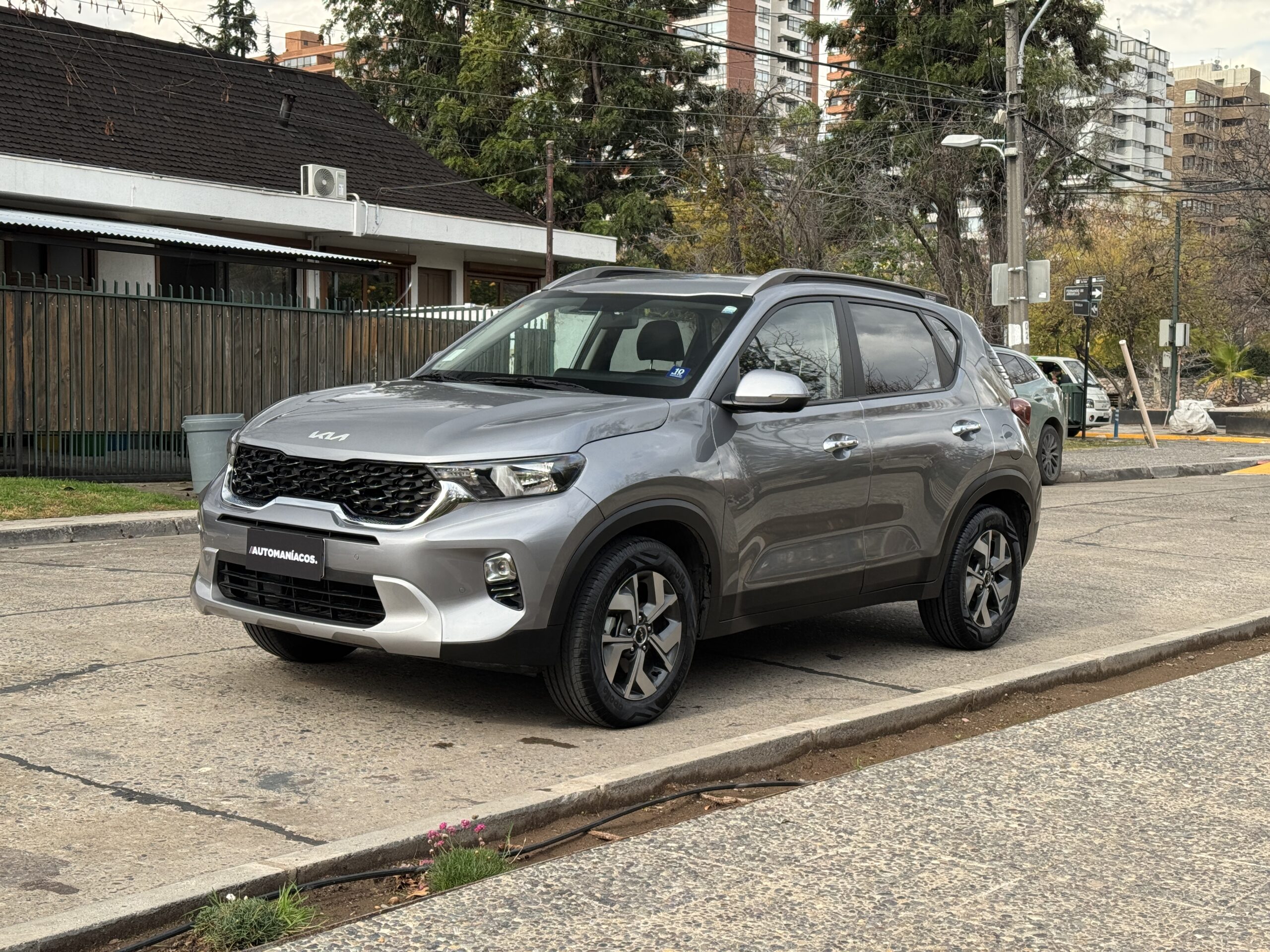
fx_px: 1761
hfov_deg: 39.7
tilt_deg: -1.7
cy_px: 476
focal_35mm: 48
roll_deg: -0.6
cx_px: 635
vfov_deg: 30.3
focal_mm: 6.76
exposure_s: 1/633
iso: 64
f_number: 1.78
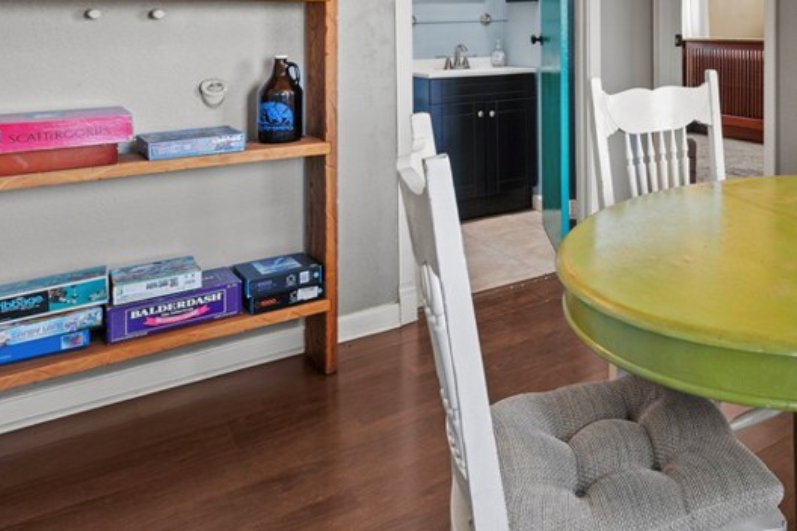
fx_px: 752
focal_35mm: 34
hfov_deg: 48.6
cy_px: 32
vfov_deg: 36.0
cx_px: 747
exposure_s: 1
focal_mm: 17.5
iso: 400
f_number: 11
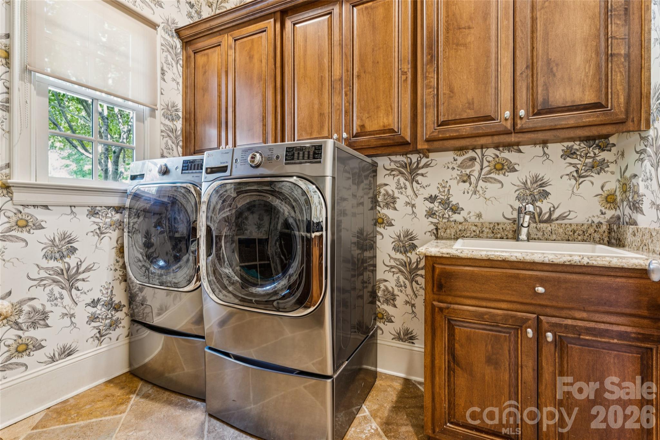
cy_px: 220
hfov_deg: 94.3
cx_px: 330
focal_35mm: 17
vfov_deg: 71.4
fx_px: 306
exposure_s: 6
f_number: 13
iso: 100
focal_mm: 16.7
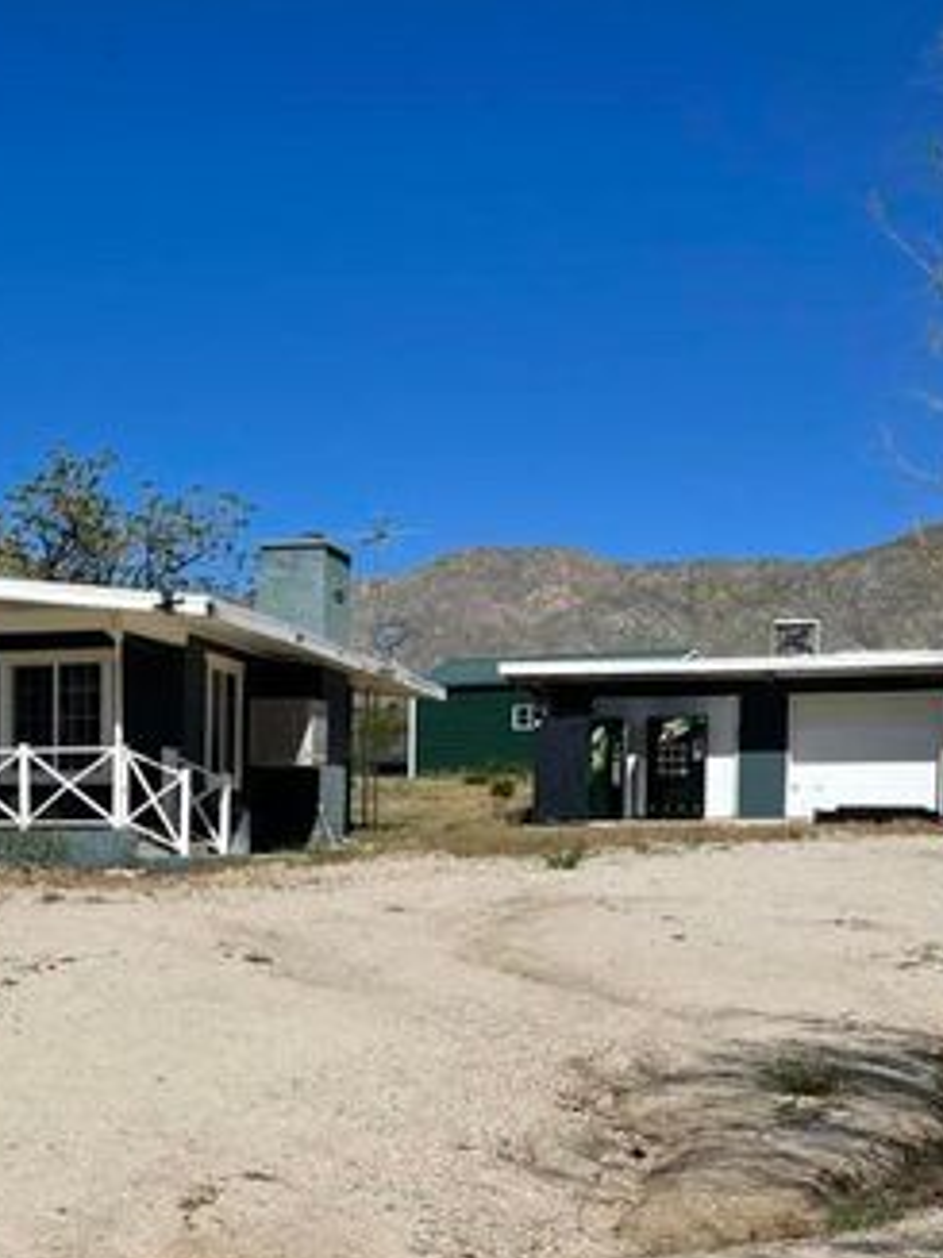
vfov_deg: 36.8
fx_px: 1854
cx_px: 42
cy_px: 906
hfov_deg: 27.2
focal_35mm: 51
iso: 32
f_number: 1.6
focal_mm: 5.1
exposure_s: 1/7407
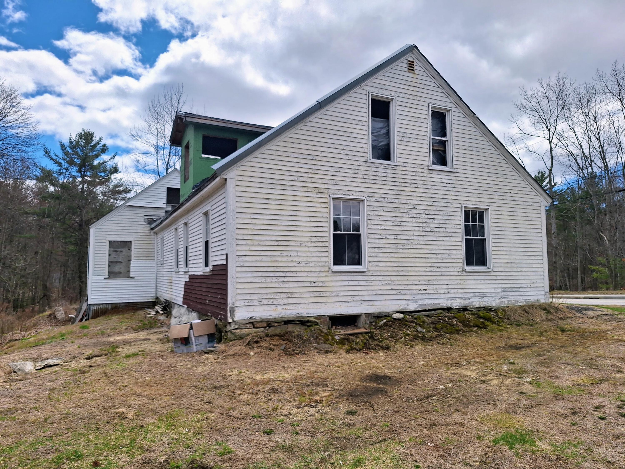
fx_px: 415
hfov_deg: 73.9
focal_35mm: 23
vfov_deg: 58.9
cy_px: 234
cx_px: 312
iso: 40
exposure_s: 1/4049
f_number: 1.8
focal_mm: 5.54
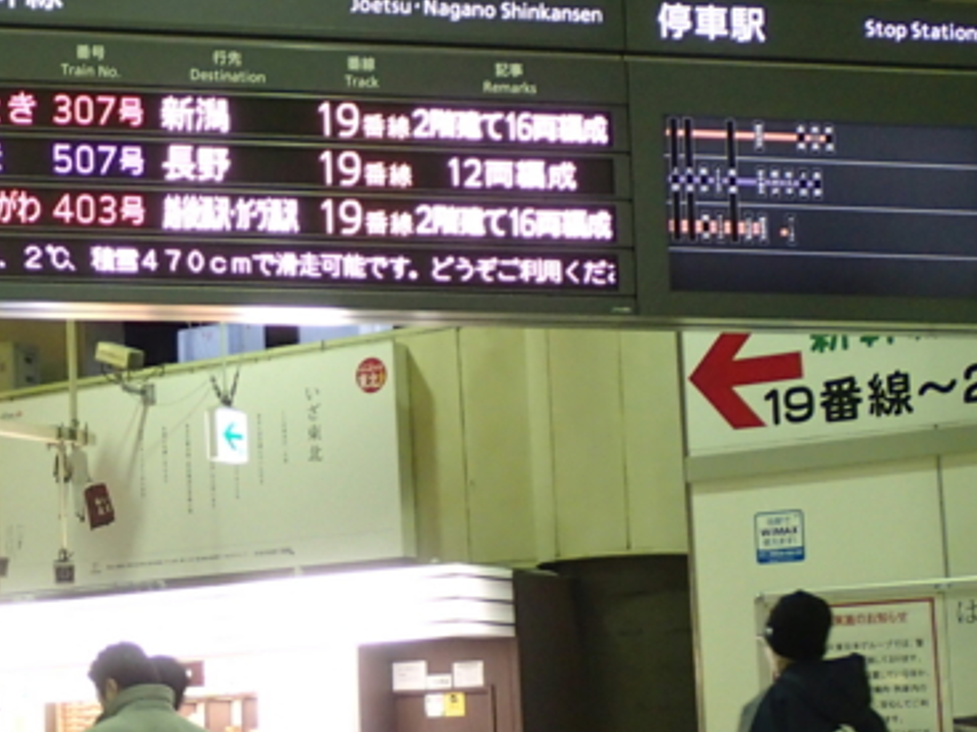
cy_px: 467
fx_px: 2455
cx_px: -50
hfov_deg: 21.5
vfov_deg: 16.9
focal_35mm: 87
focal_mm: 7.34
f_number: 2.8
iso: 400
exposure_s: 1/40
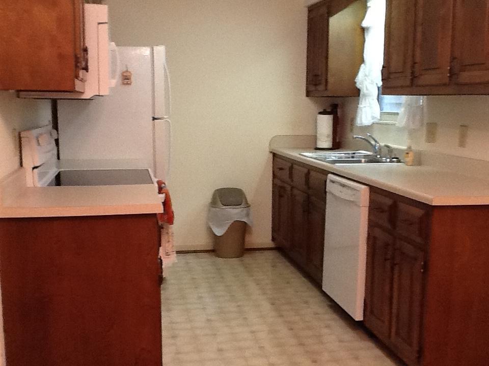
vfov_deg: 32.9
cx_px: 244
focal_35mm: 44
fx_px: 622
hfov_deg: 42.9
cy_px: 183
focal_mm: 2.03
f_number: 2.4
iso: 160
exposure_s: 1/30
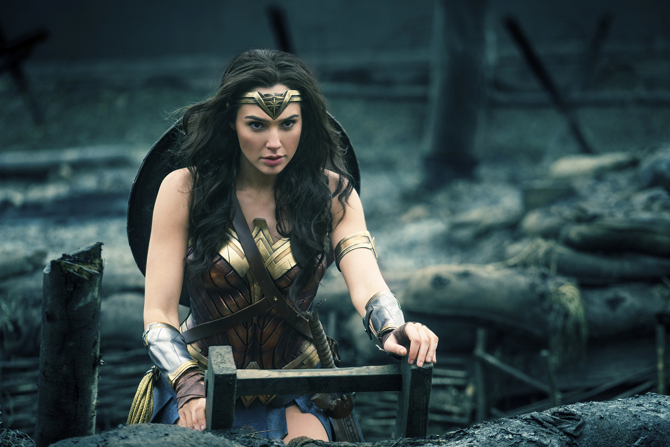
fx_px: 2959
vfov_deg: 8.6
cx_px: 335
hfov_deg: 12.9
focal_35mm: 159
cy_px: 224
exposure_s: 1/500
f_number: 4
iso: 1000
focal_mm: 159
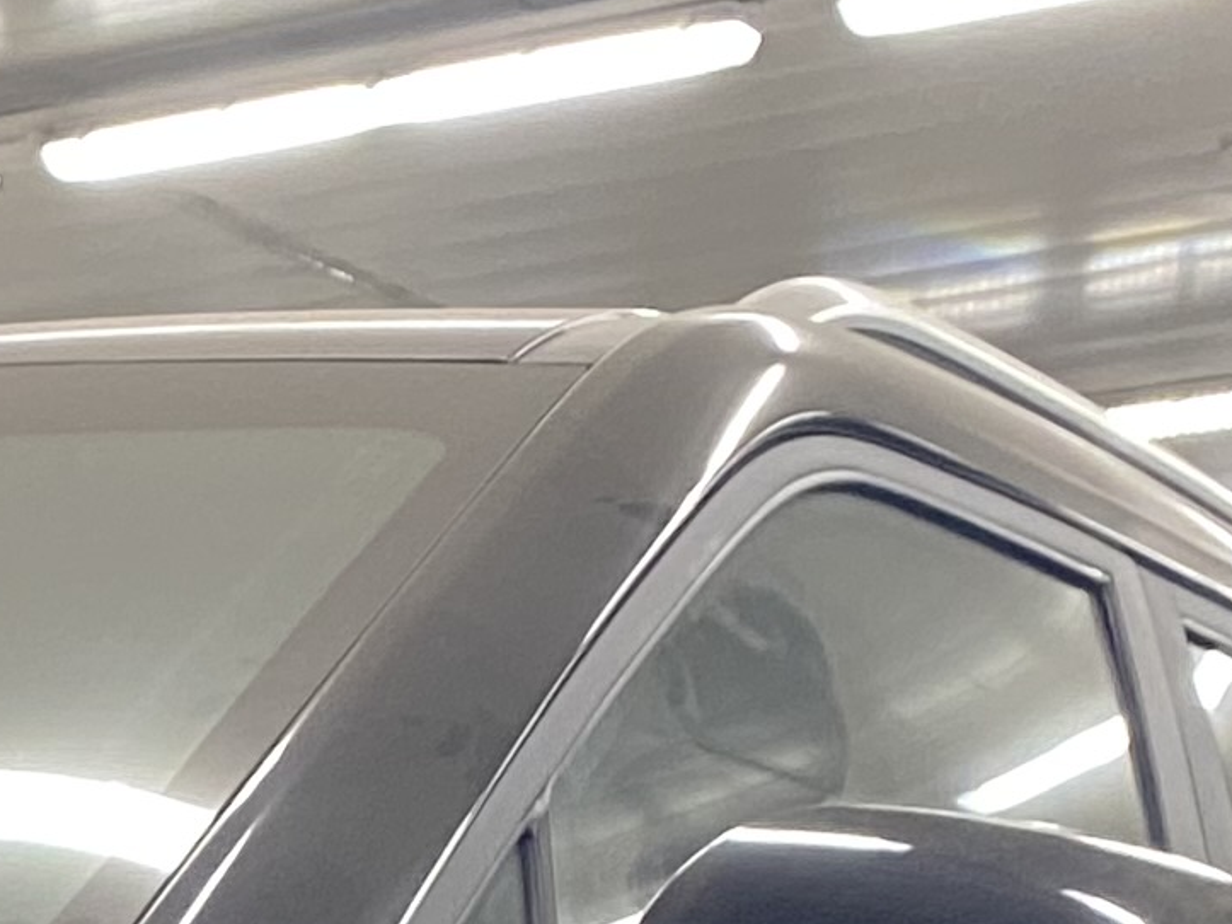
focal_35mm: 145
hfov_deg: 12.5
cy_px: 2441
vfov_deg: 8.9
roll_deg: -3.1
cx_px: -978
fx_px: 5160
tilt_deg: -11.9
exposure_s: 1/50
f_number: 1.8
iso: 250
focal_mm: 4.25
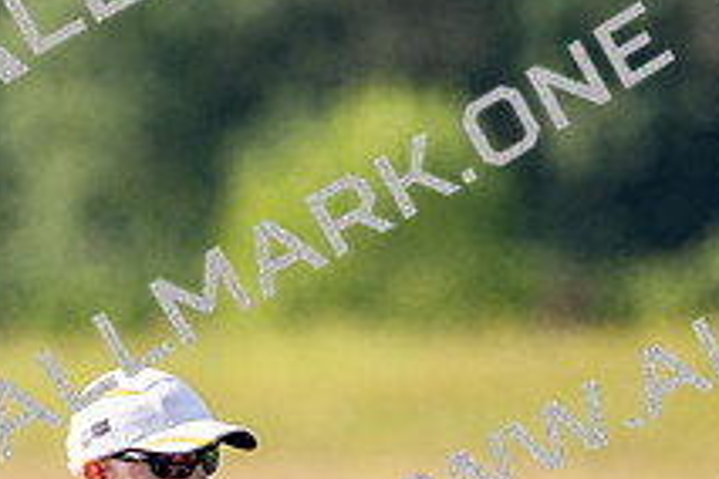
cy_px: 634
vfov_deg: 0.8
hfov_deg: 1.3
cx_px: 74
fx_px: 32632
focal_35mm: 1634
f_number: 4.5
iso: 250
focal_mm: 400
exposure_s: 1/2500
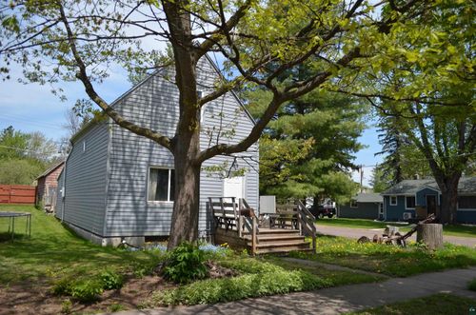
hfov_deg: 67.5
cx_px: 238
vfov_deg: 47.7
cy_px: 158
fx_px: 356
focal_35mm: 27
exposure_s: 1/1500
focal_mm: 18
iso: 160
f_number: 4
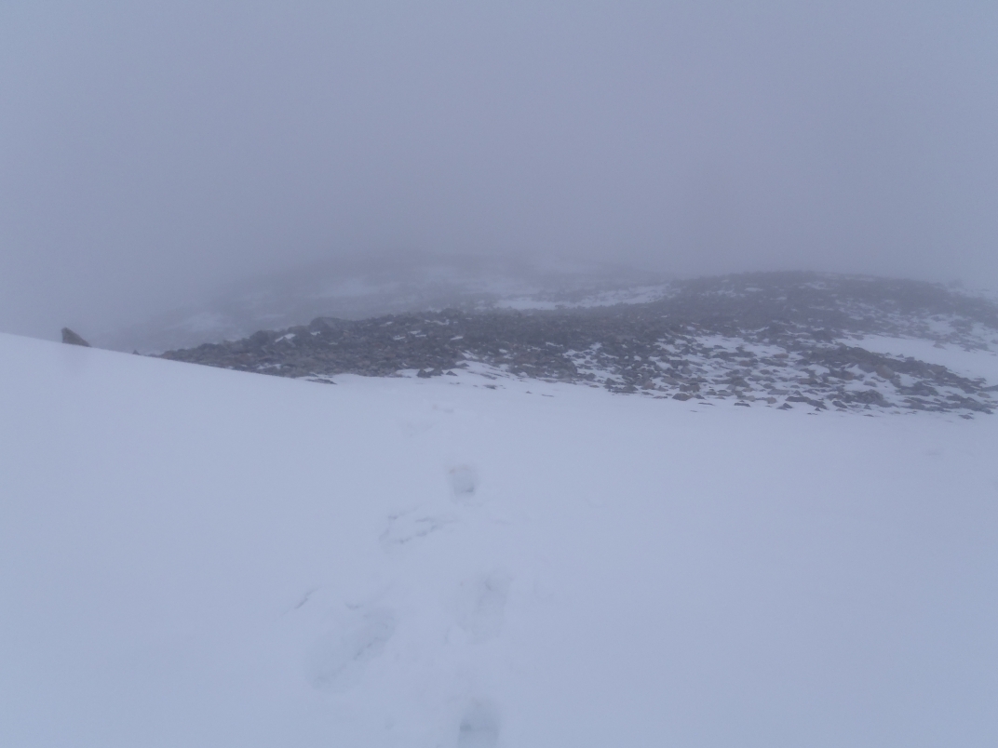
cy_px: 374
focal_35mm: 28
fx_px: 807
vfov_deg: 49.7
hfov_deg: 63.4
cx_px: 499
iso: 80
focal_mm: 5
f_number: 5.6
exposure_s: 1/1000
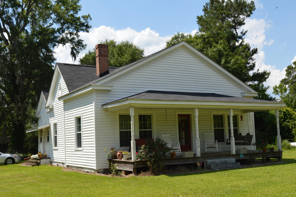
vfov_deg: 36.8
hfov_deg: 53.2
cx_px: 148
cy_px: 98
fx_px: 296
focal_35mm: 36
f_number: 8
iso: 100
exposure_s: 1/250
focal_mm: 24
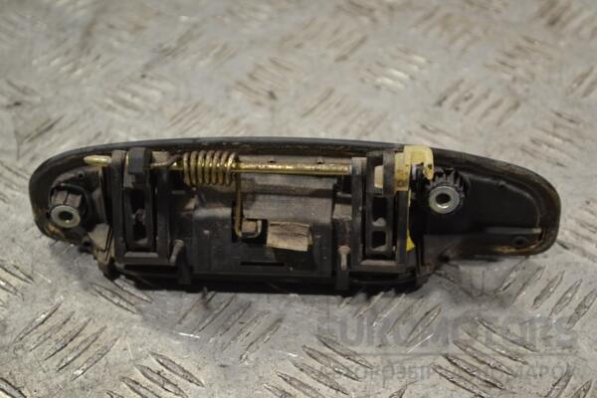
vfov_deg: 18.2
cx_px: 298
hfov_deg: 27.0
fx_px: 1244
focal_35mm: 75
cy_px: 199
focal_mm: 50
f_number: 5.6
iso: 220
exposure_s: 1/30
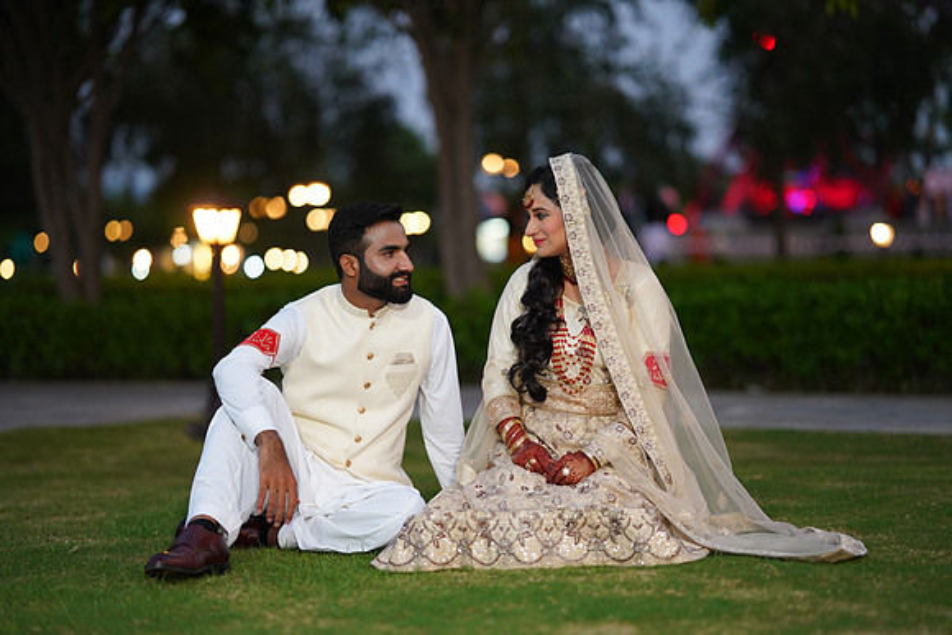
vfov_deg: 16.1
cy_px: 318
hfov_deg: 23.9
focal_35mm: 85
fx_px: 2248
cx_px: 476
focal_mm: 85
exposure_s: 1/200
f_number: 1.4
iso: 1000
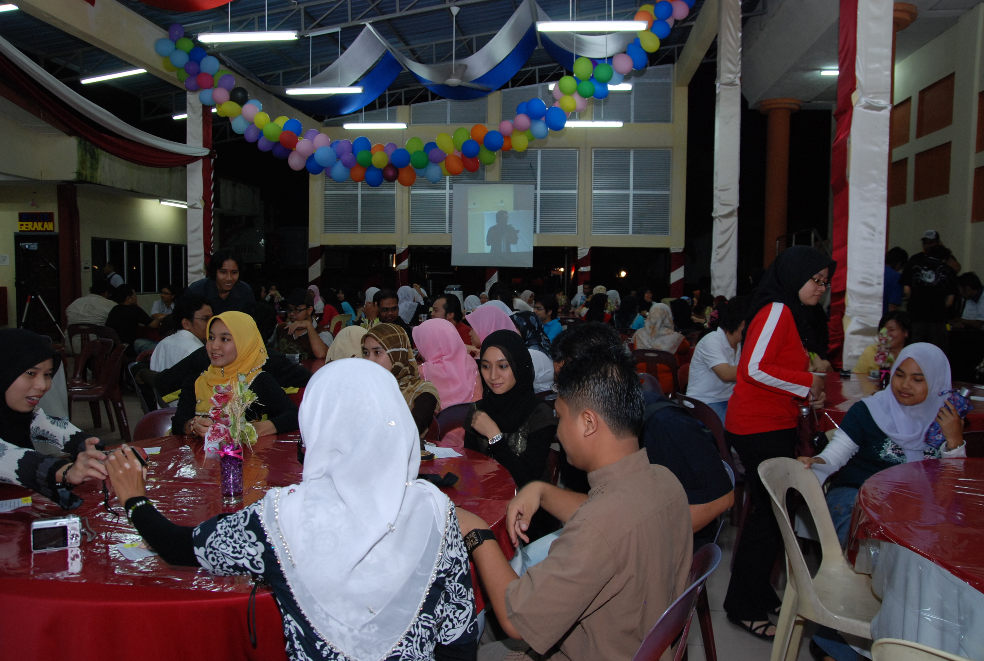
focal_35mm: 26
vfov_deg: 50.6
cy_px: 330
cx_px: 492
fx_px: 698
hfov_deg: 70.3
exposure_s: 1/60
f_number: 4.5
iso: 500
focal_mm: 17
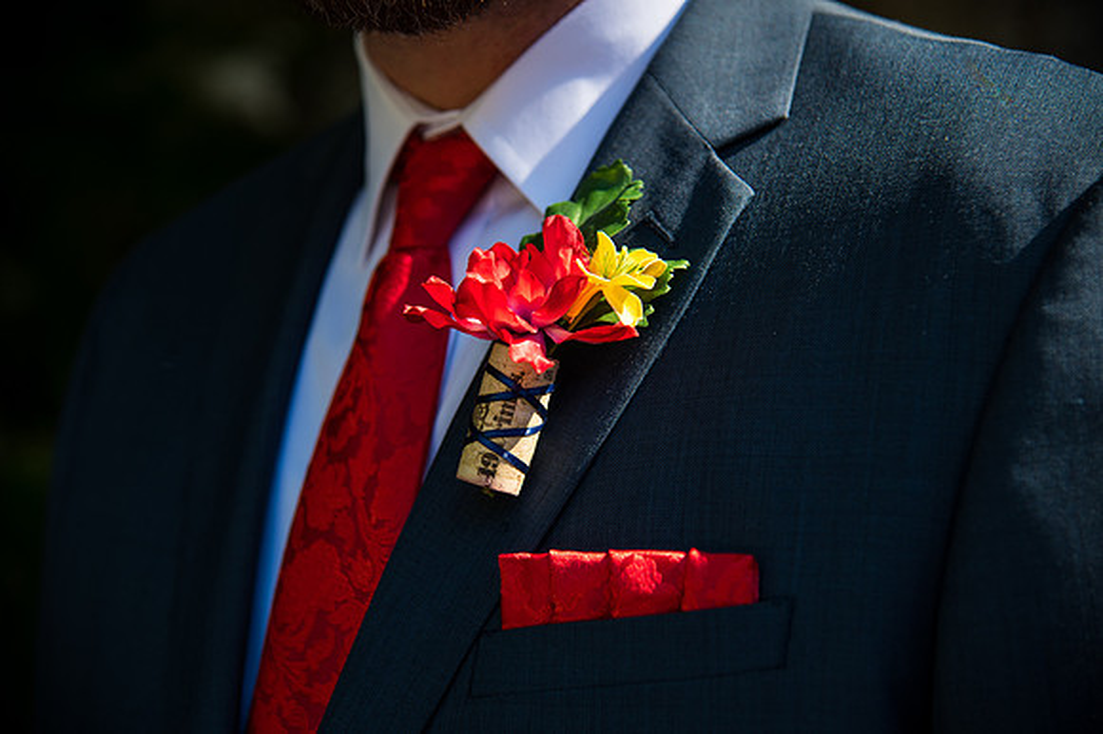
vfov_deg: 18.2
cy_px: 367
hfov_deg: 27.0
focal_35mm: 75
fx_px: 2297
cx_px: 552
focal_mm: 75
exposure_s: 1/500
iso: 320
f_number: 4
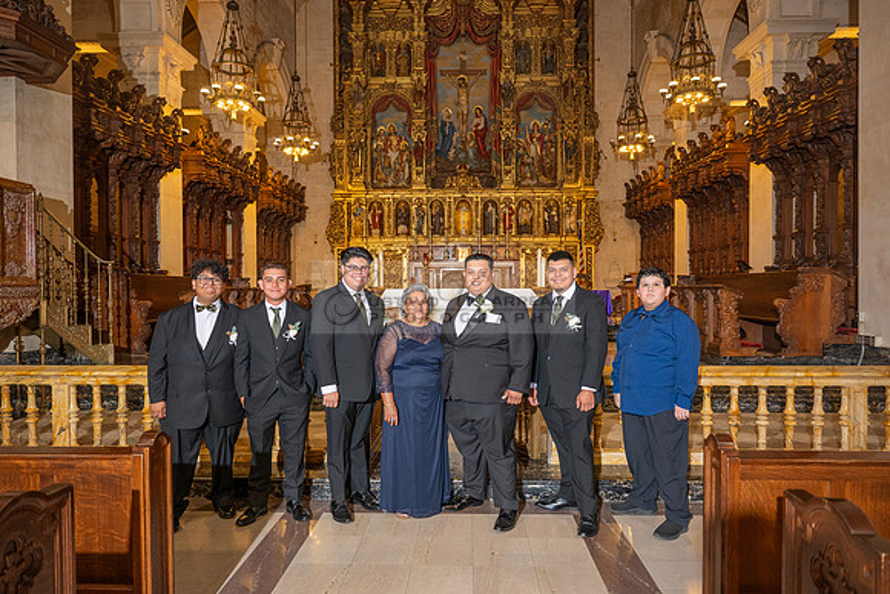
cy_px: 297
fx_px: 593
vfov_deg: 53.2
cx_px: 445
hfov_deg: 73.7
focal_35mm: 24
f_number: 2.8
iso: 1000
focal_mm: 24
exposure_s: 1/200
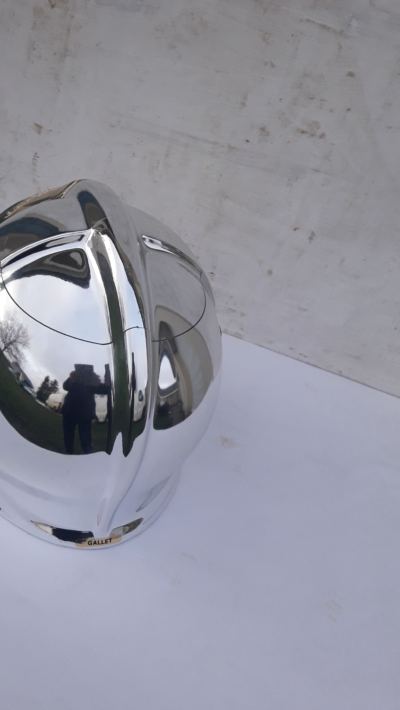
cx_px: 137
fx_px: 585
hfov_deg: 37.4
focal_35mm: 31
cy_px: 351
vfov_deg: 62.6
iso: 100
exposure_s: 1/33
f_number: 1.9
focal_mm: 3.7
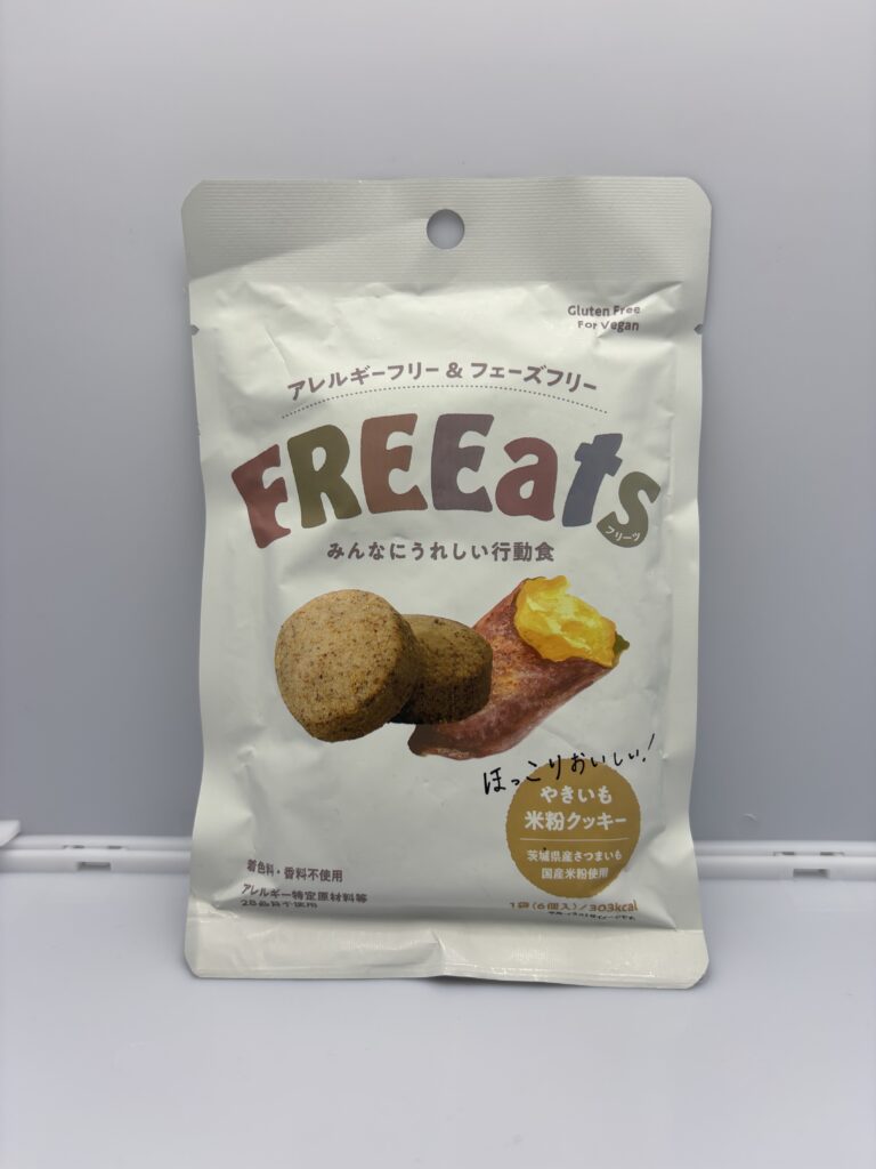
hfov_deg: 53.1
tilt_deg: -13.6
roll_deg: +0.6
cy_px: 584
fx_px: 877
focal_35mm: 26
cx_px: 438
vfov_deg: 67.3
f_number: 1.6
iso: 32
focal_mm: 5.96
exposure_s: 1/121
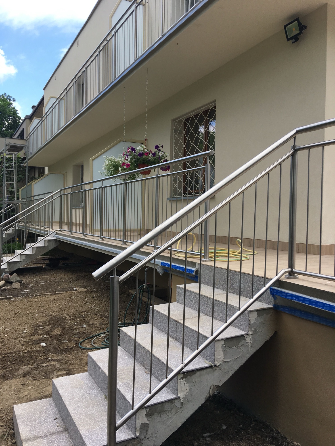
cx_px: 168
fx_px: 374
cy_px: 223
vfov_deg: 61.7
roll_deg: -1.6
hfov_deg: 48.2
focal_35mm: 29
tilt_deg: +0.0
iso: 25
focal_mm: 4.15
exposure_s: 1/527
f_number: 2.2
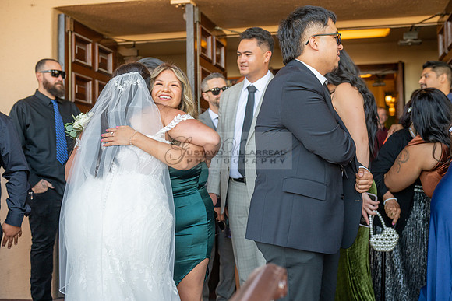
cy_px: 150
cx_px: 226
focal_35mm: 44
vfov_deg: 30.5
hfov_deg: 44.5
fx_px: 553
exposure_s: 1/200
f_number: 4
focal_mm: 44
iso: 250
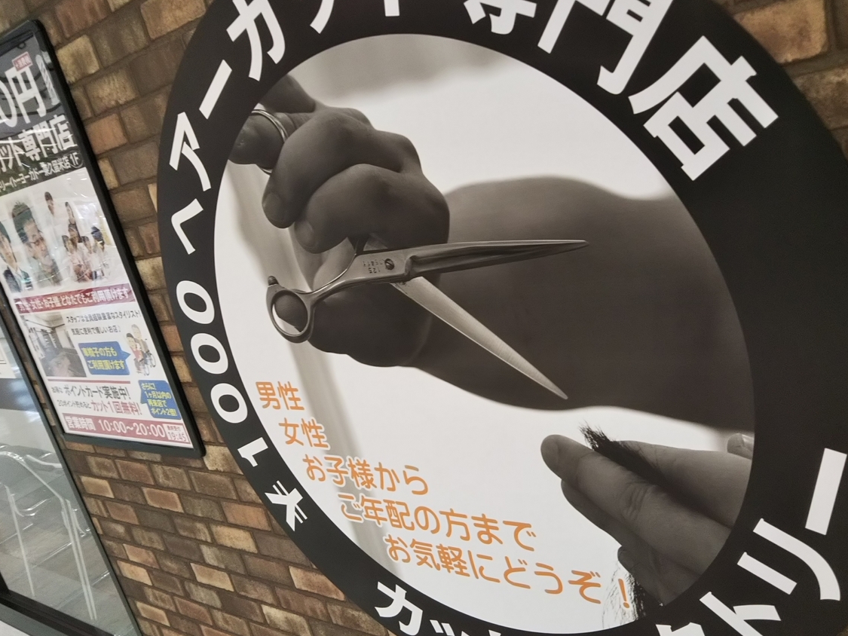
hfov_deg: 56.8
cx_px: 430
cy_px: 324
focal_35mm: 32
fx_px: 784
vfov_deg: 44.2
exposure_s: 1/40
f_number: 2.2
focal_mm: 4
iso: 50
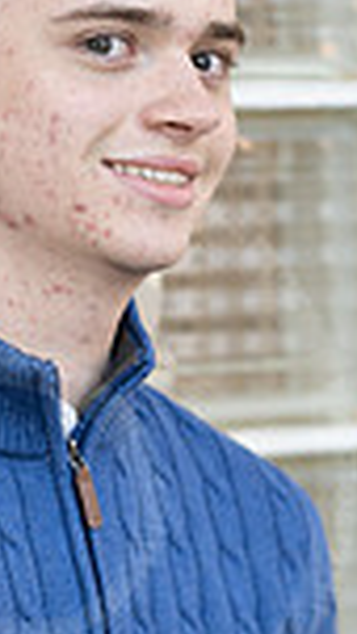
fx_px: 4474
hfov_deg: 4.6
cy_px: 621
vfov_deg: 8.1
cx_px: 67
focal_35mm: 266
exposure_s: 1/160
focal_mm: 85
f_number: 1.8
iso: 100
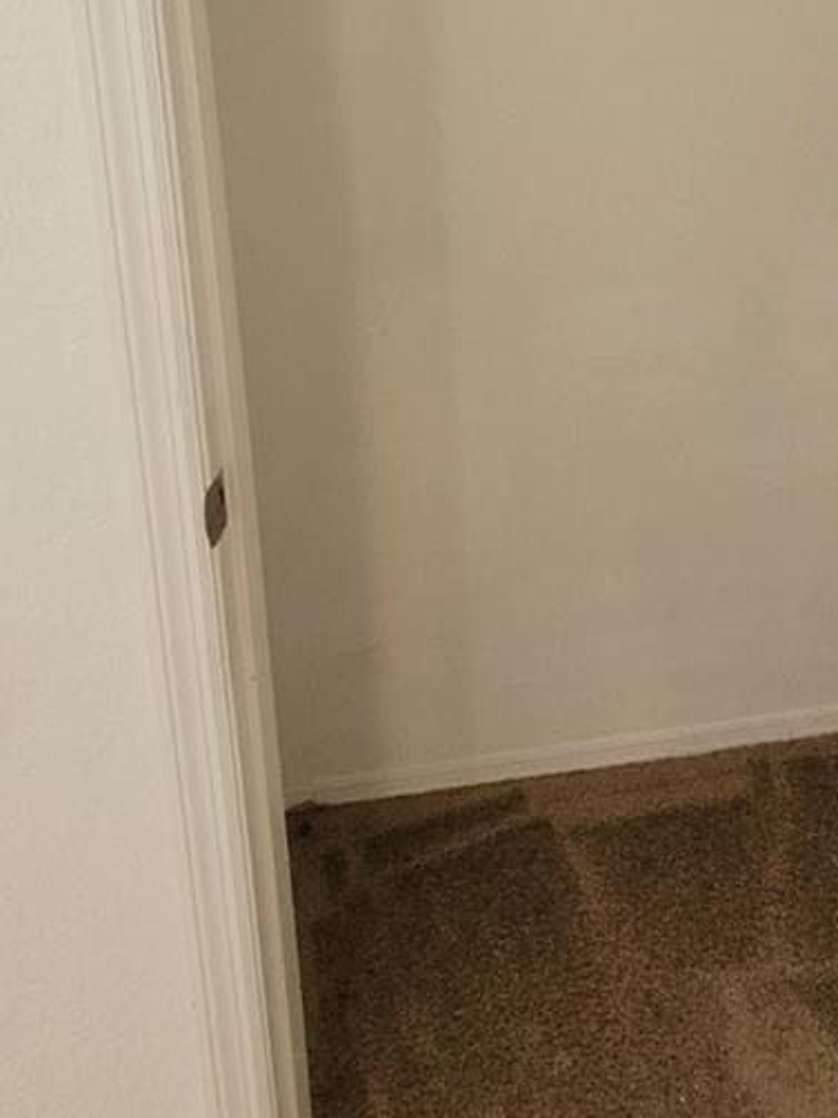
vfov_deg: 50.8
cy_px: 87
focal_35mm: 31
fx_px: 1001
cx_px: 645
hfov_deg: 43.7
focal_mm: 1.74
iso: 400
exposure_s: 1/40
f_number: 2.2
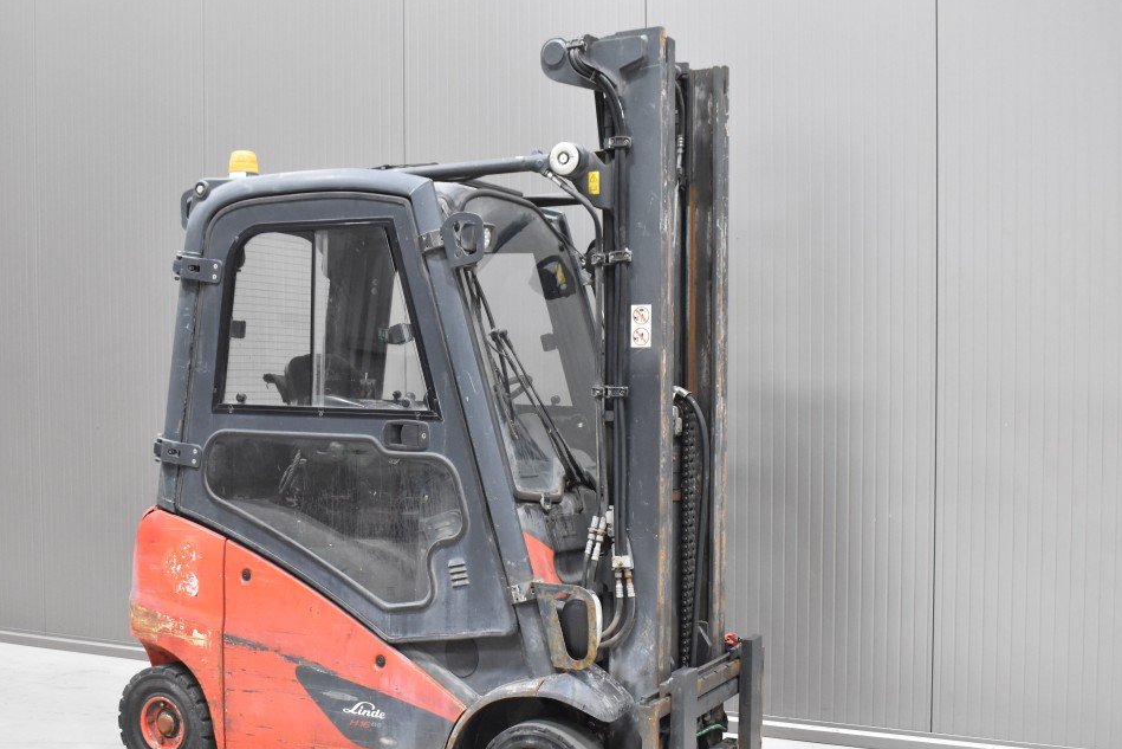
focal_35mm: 44
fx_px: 1360
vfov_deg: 30.6
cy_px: 466
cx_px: 492
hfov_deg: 44.7
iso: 1600
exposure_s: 1/20
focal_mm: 23
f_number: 5
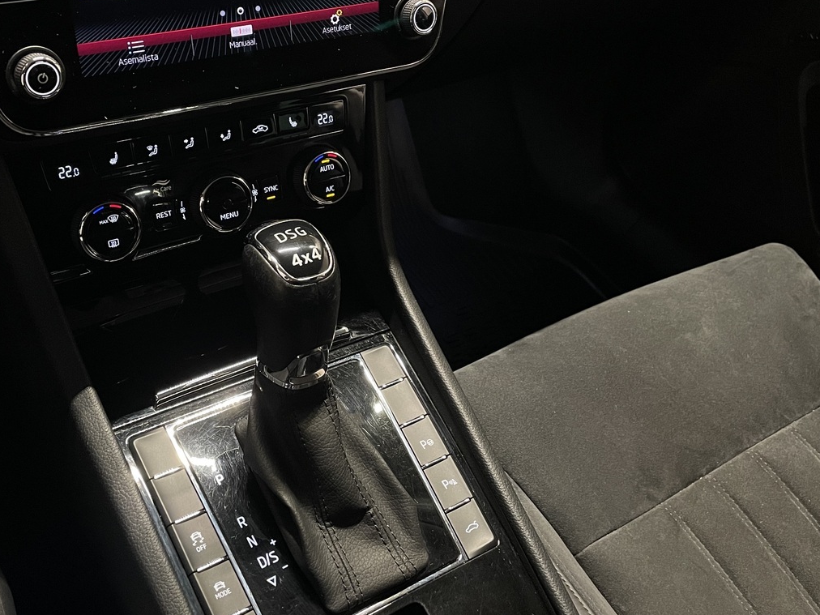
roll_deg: -8.1
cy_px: 208
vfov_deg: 38.3
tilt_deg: -38.2
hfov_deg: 49.6
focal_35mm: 37
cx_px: 300
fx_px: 876
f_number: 1.6
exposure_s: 1/34
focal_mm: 4.2
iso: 400
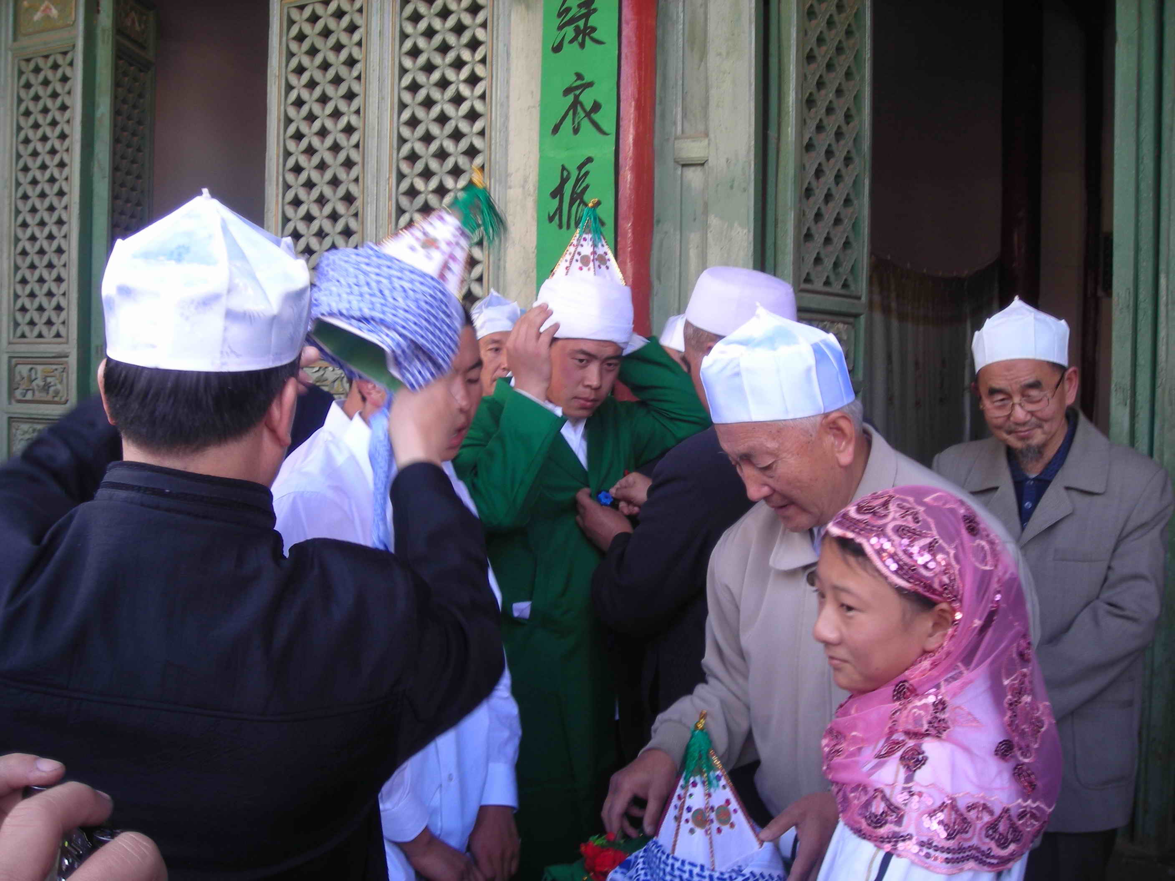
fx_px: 1290
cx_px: 588
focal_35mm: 38
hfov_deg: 49.0
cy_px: 440
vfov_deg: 37.7
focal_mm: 6.3
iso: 50
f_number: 3.2
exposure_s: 1/31.6
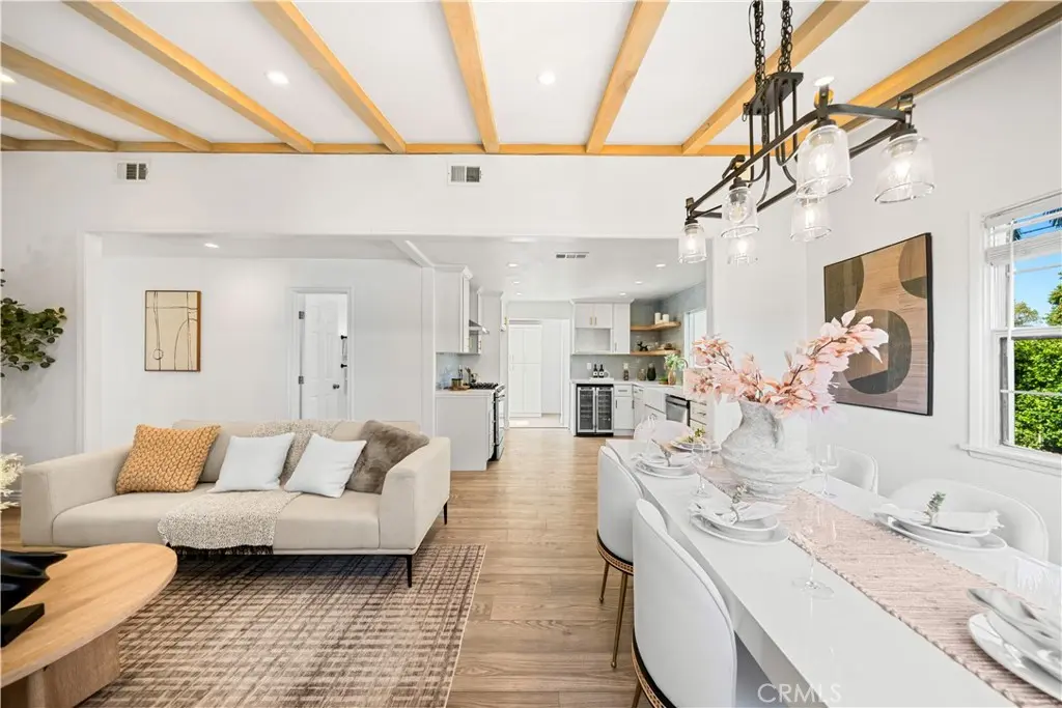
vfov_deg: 90.0
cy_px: 354
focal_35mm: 12
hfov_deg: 112.6
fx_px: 354
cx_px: 531
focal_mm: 12
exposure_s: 1/5
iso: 100
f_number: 5.6
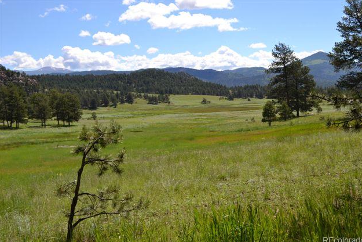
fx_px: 432
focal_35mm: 43
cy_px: 123
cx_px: 184
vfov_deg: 31.2
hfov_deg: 45.4
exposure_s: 1/250
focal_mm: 28
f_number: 8
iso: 100
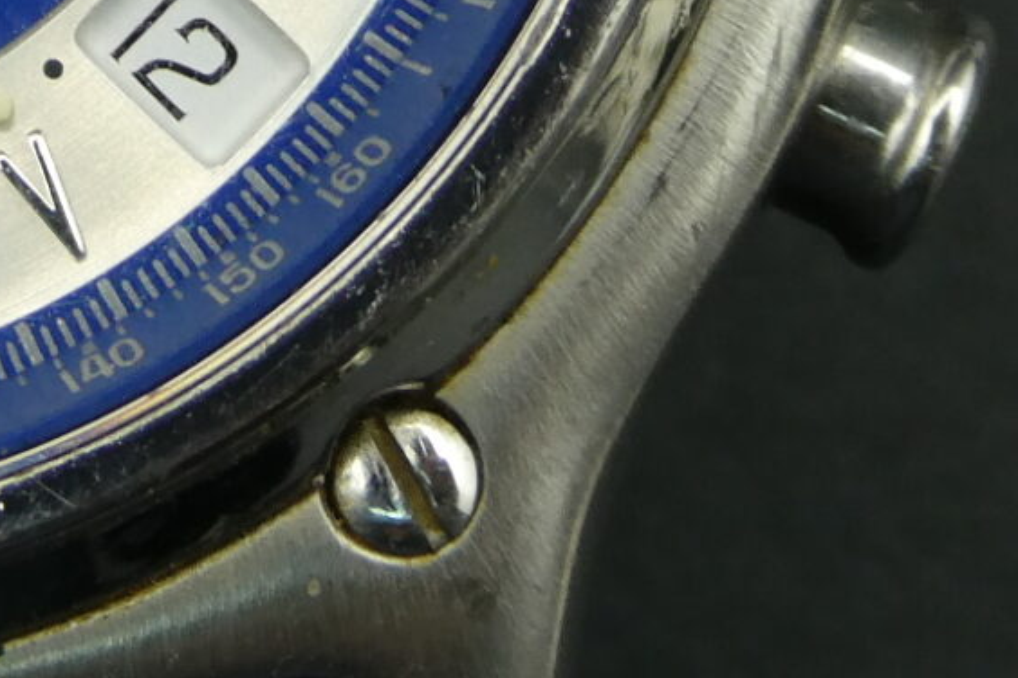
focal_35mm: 236
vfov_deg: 5.8
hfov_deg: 8.5
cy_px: -346
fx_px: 6673
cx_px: -455
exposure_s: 1/80
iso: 160
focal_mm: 9
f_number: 4.1
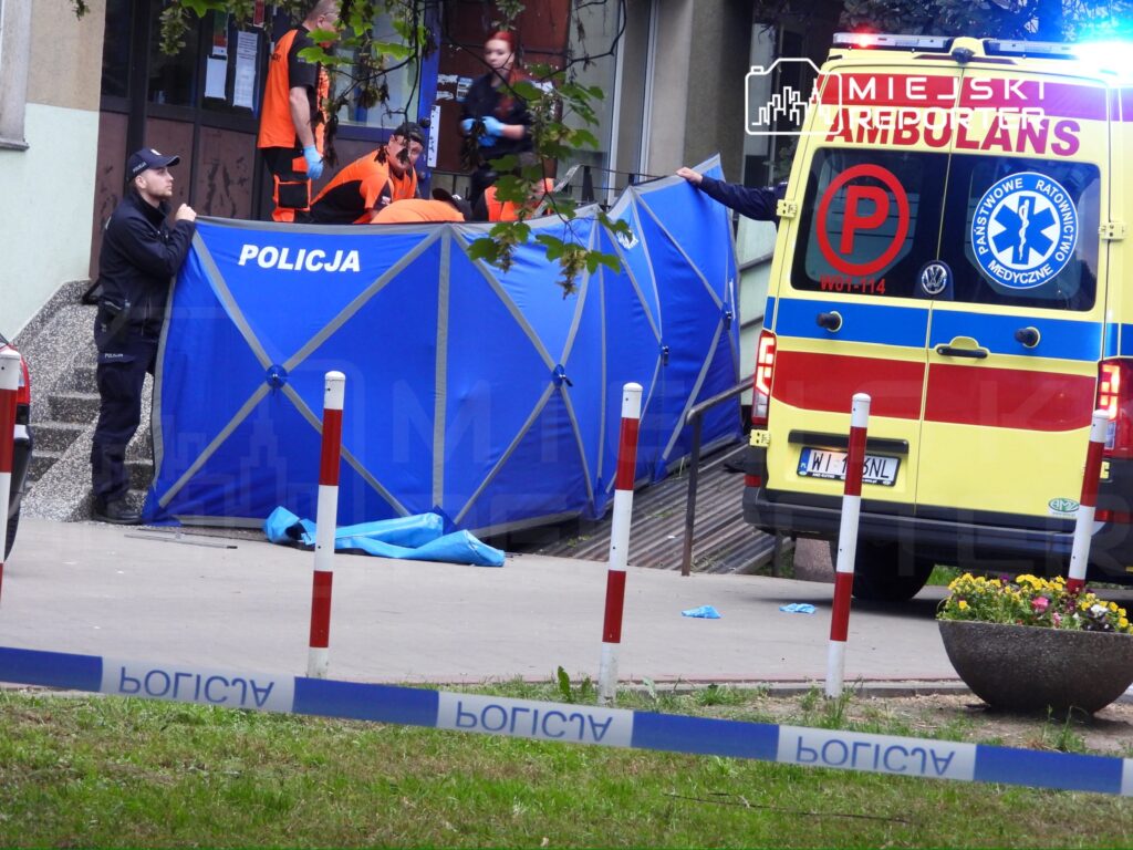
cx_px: 566
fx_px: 6055
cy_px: 425
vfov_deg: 8.0
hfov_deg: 10.7
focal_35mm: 185
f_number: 4.5
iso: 400
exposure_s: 1/20
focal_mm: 33.2
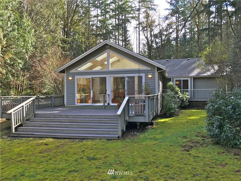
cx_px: 120
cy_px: 90
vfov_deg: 48.2
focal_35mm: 29
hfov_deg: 61.7
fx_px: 202
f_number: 2.2
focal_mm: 4.15
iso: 25
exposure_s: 1/219
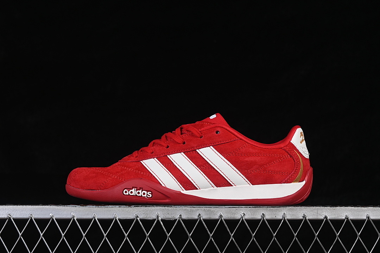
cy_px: 126
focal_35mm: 75
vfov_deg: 18.2
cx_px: 190
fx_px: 792
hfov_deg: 27.0
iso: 160
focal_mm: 50
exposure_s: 1/80
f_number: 8
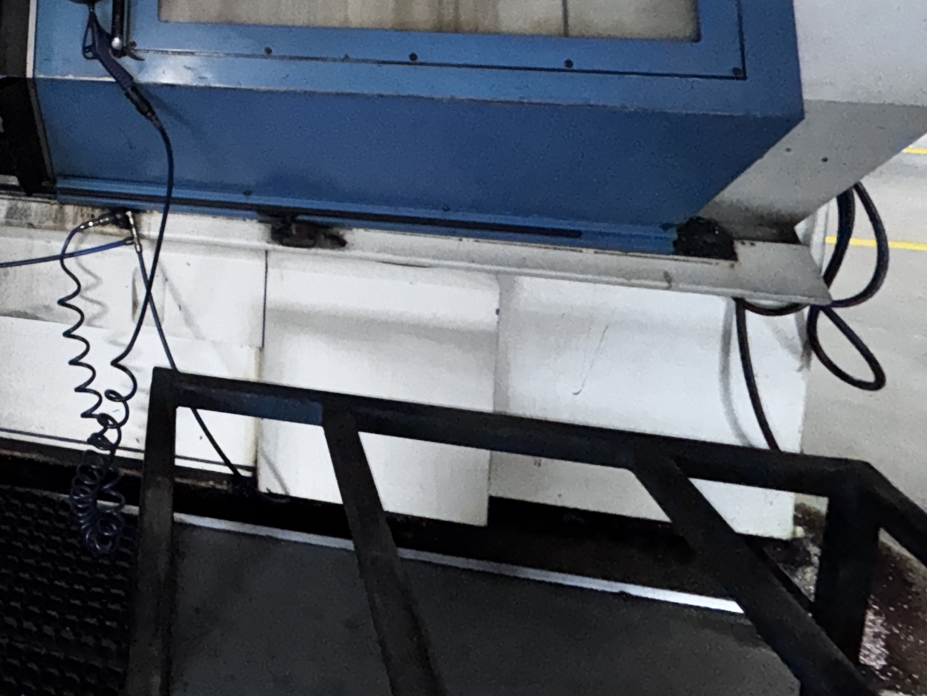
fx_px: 830
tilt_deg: -5.5
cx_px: -2
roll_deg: -0.2
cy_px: -17
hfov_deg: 48.1
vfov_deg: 39.4
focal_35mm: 31
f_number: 2.2
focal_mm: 2.22
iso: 400
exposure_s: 1/56
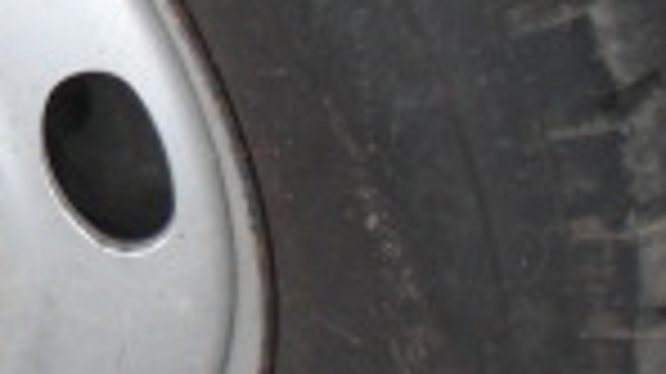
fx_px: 3159
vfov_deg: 6.7
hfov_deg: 11.8
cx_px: -104
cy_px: -23
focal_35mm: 179
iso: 64
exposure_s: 1/160
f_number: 3.1
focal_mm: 6.3
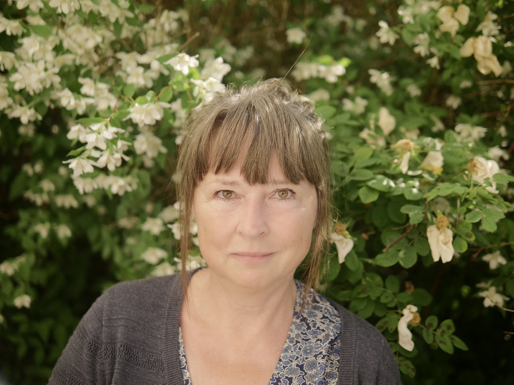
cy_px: 192
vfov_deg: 29.1
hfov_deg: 38.2
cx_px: 257
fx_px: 742
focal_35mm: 50
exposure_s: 1/3200
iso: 800
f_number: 1.4
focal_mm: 25
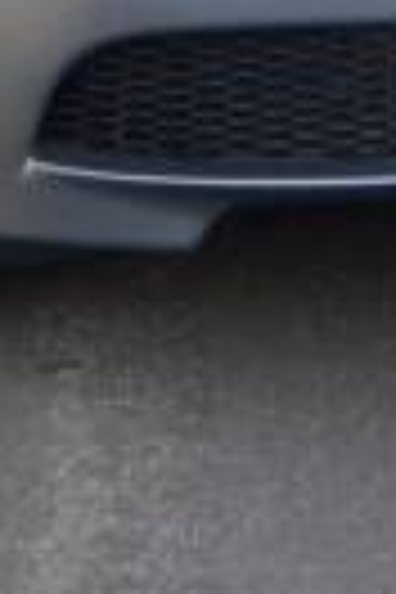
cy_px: -418
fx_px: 6121
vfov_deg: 5.5
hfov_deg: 3.7
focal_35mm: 371
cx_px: 155
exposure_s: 1/200
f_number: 3.2
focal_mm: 32
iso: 1600
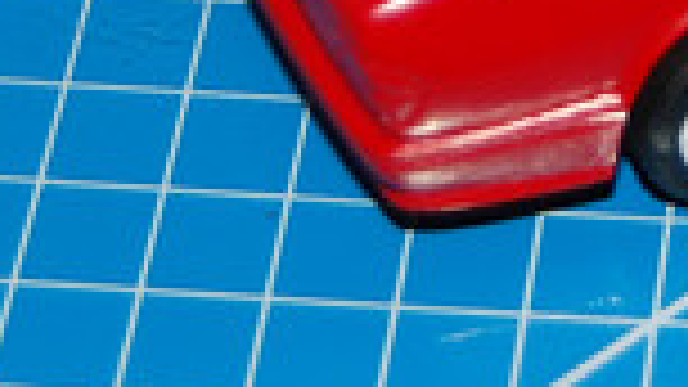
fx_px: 4542
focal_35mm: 249
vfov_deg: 4.8
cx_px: 585
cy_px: -194
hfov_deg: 8.6
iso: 400
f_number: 4.8
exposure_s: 1/60
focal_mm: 38
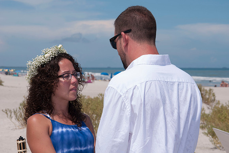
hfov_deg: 17.3
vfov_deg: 11.6
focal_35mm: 118
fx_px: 751
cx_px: 114
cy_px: 76
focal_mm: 75
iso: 100
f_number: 11
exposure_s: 1/250
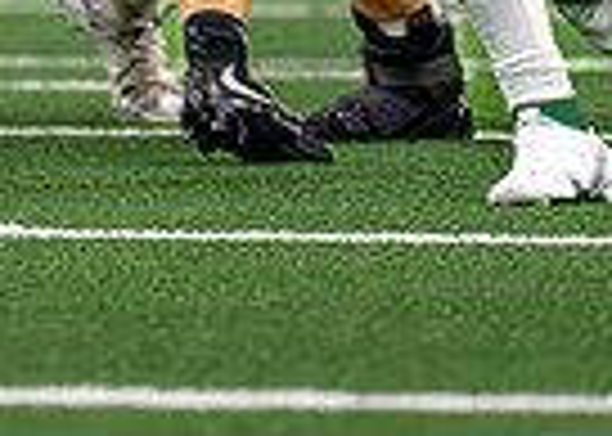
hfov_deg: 1.5
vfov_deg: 1.1
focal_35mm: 1342
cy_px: -604
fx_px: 23314
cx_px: 291
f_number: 2.8
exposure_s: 1/1600
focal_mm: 200
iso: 3200
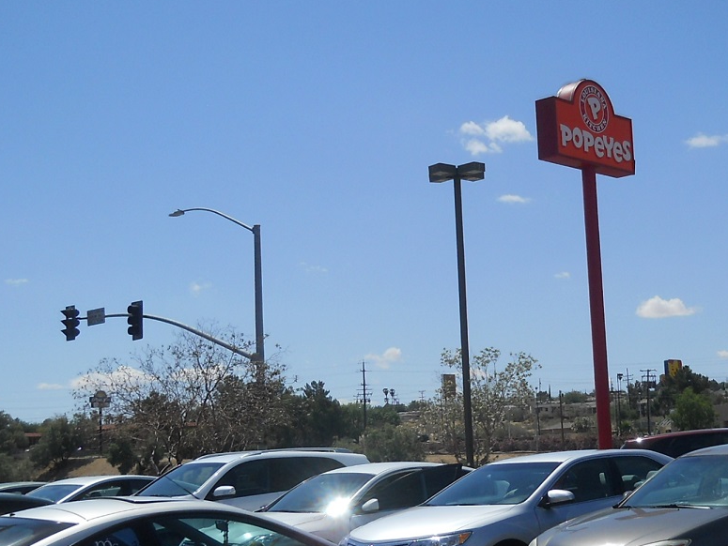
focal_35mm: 65
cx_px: 491
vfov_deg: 22.6
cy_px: 321
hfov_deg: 29.6
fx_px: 1368
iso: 80
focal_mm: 6.72
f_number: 5.5
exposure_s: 1/800
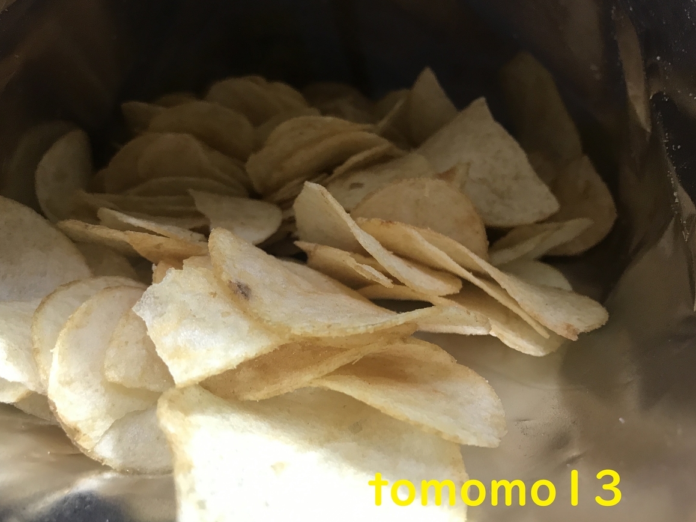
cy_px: 267
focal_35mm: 29
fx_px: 583
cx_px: 342
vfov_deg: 48.2
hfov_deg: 61.7
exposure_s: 1/15
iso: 40
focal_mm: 3.99
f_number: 1.8
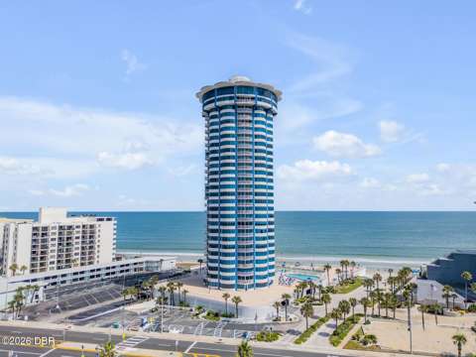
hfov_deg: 71.6
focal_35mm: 24
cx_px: 238
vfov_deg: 56.8
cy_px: 178
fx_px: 330
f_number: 1.7
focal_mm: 6.72
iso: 120
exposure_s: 1/4000
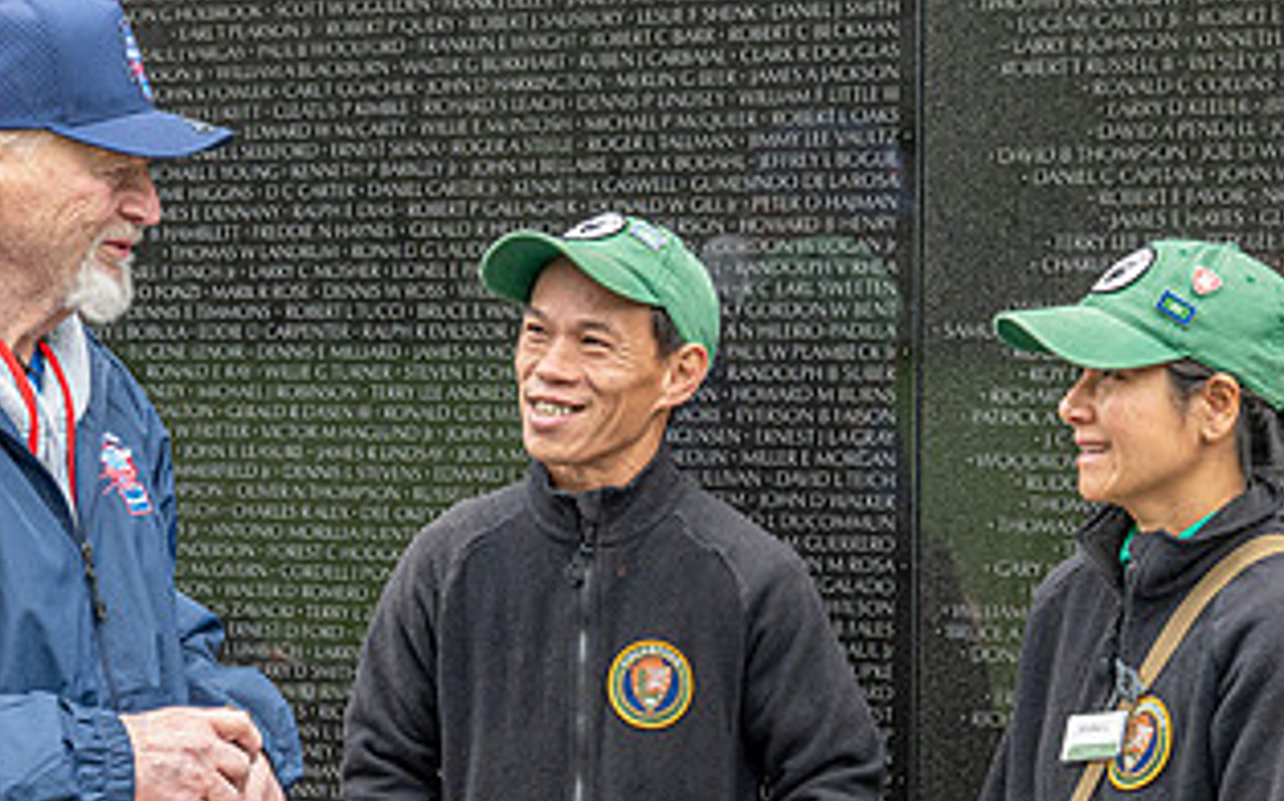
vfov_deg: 11.8
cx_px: 503
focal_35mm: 111
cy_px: 602
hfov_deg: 18.8
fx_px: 3883
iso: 2000
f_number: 8
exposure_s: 1/400
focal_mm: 46
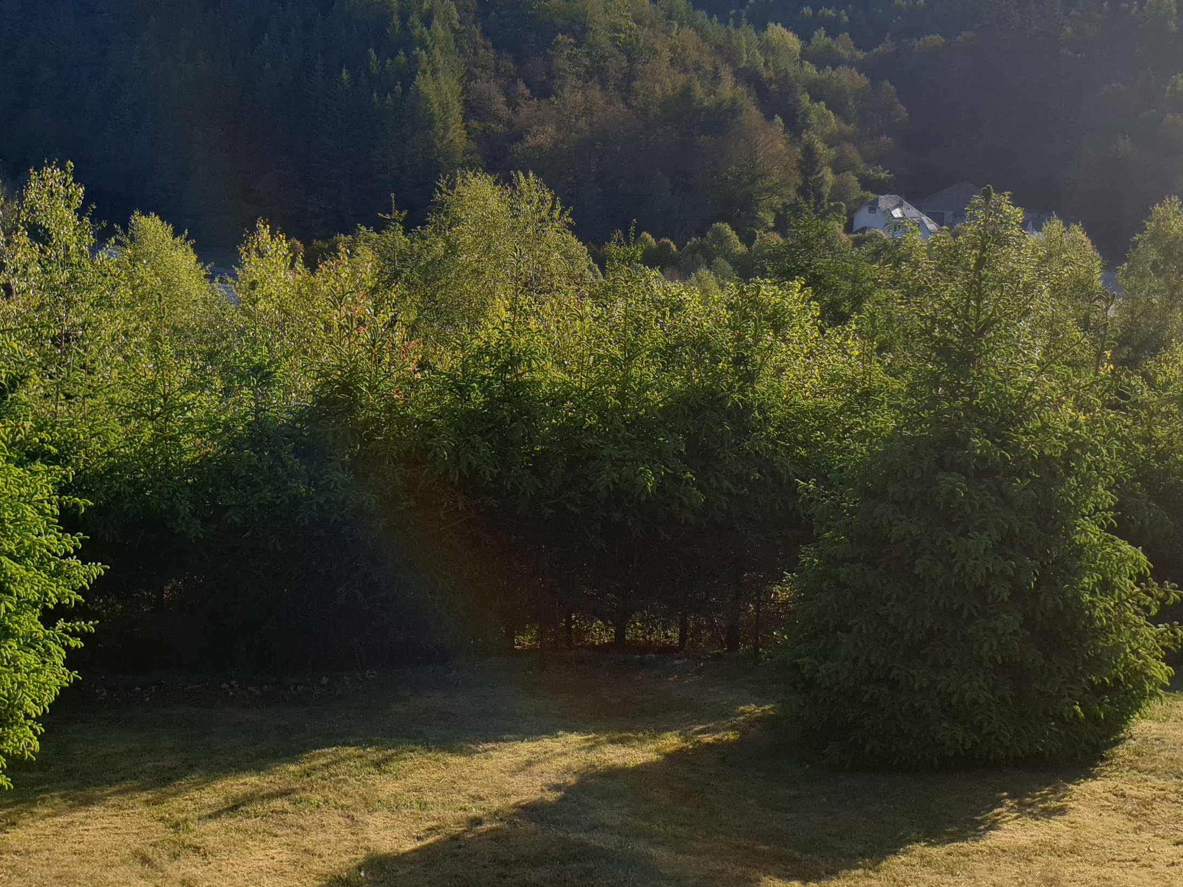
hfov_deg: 39.6
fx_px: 1640
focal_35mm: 48
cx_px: 532
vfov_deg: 30.2
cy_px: 392
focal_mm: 4.3
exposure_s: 1/1437
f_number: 2.4
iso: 50
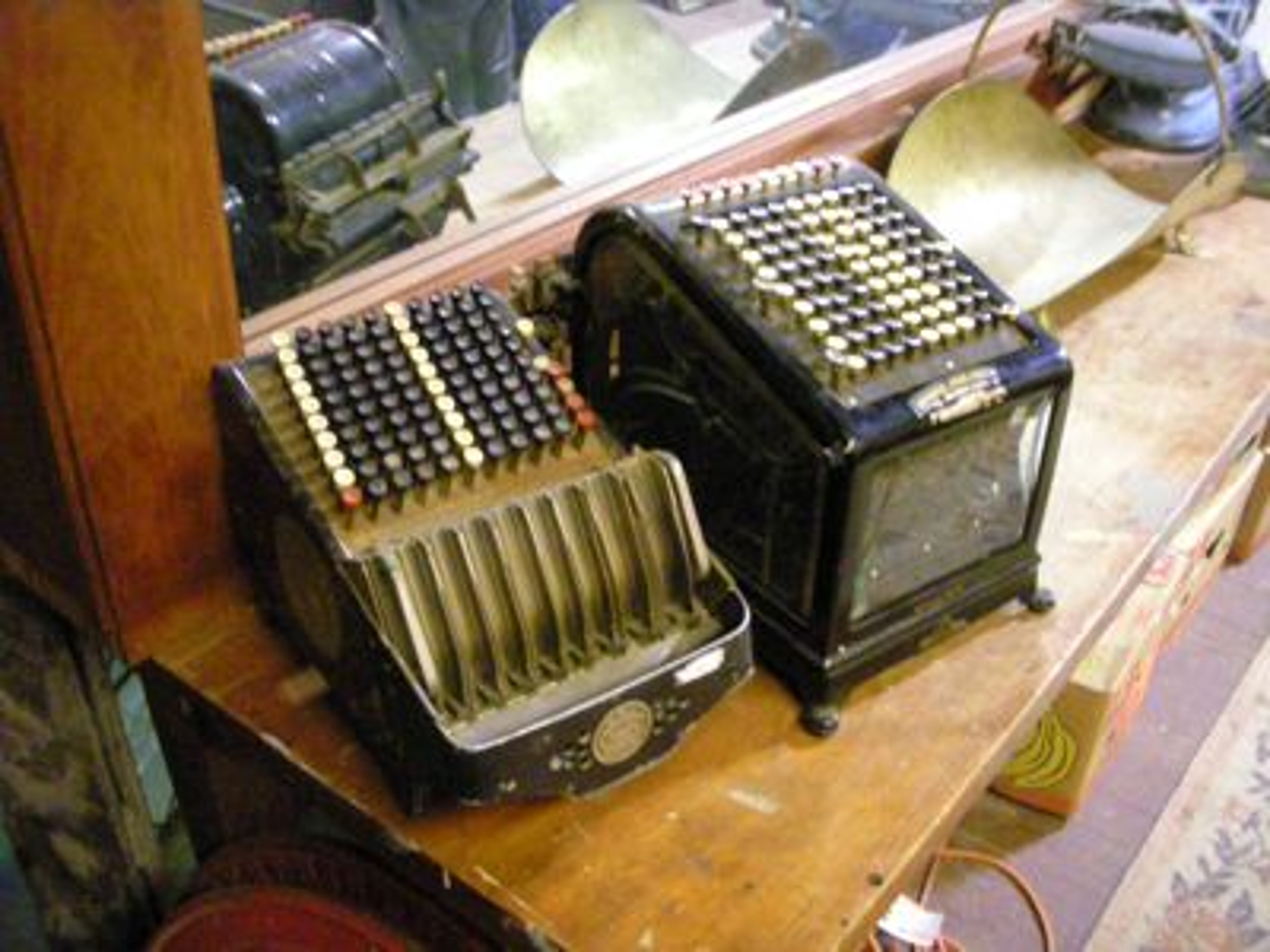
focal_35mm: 35
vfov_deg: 40.7
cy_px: 476
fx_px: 1284
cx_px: 635
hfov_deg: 52.6
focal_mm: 5.8
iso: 800
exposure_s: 1/3.8
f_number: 2.8
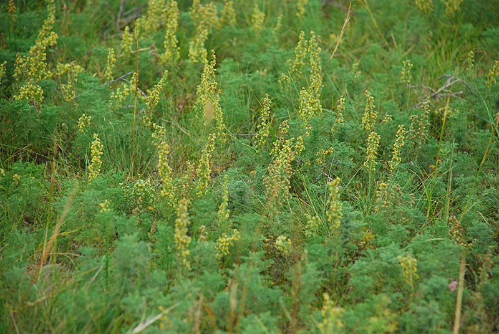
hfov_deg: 10.1
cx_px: 250
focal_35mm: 202
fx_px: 2811
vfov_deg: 6.8
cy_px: 167
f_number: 6.3
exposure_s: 1/400
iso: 400
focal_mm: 135
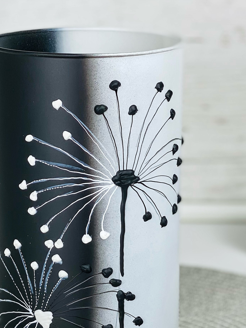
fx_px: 1080
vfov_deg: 17.3
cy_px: 191
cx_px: 78
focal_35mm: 114
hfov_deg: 13.0
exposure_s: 1/153
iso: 20
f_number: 2
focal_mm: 6
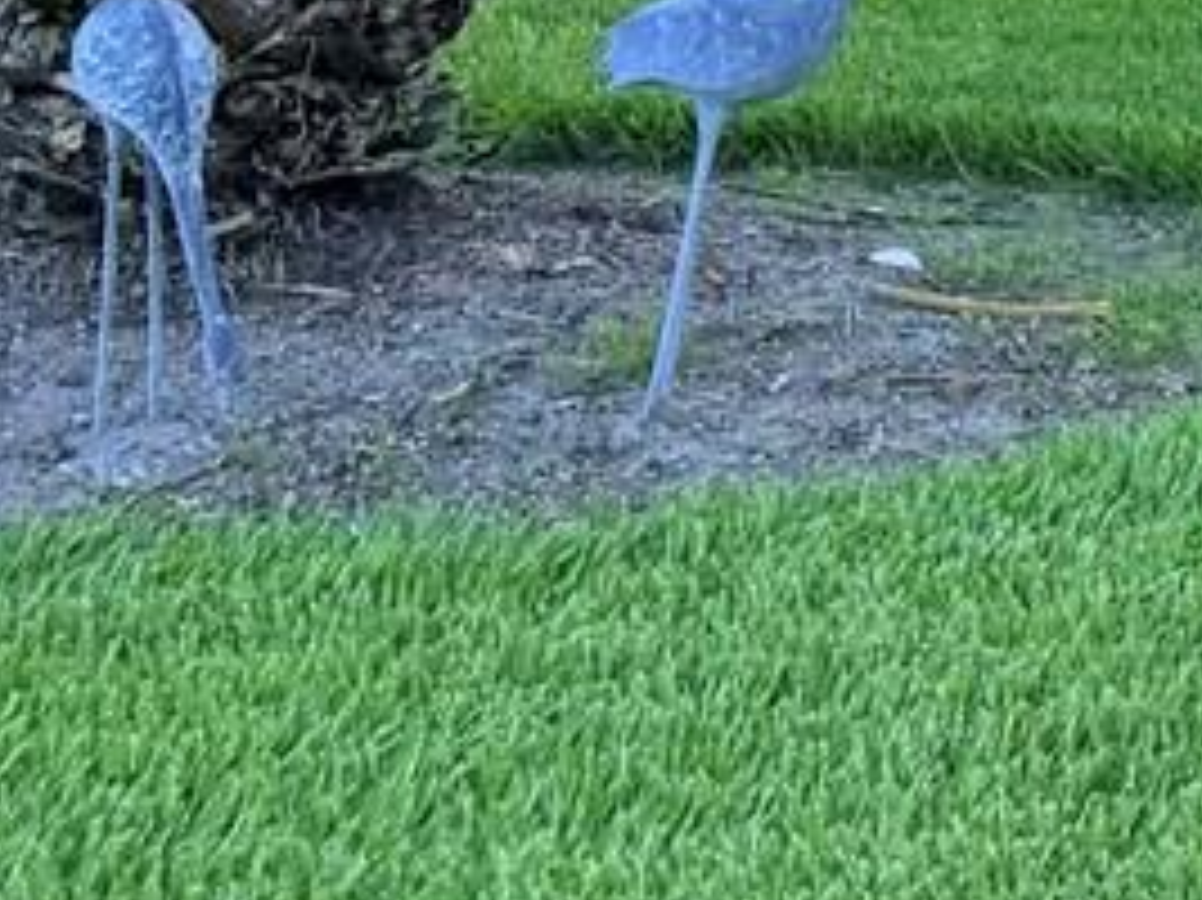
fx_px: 4998
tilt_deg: +9.6
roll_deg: +0.9
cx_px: 2485
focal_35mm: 144
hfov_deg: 12.0
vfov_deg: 8.9
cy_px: -1521
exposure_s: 1/96
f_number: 1.78
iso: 200
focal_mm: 6.76
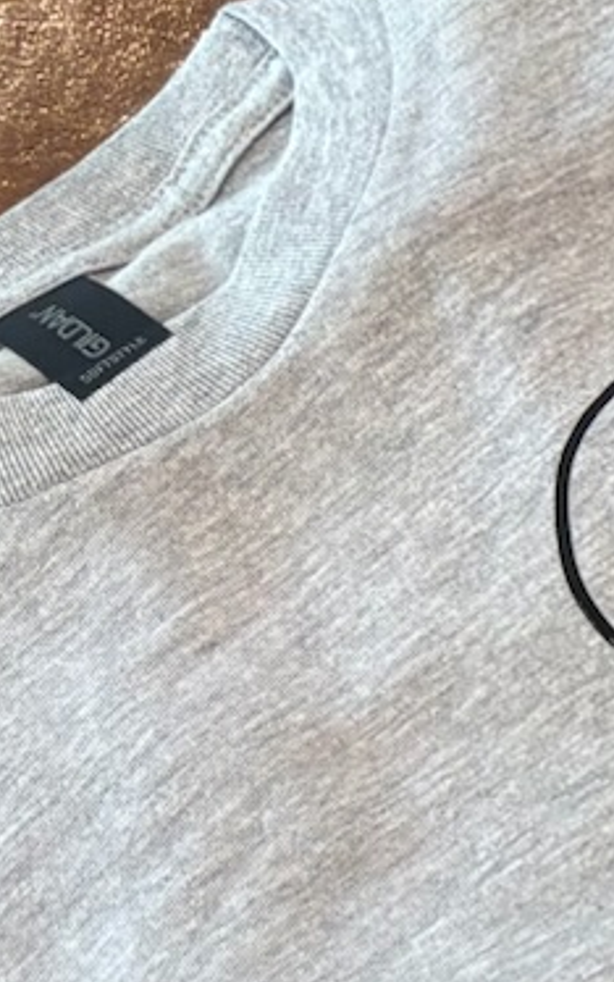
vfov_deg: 12.9
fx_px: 4040
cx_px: 2661
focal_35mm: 151
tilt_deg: -65.5
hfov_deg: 6.5
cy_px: 1578
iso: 80
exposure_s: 1/60
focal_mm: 5.96
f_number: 1.6
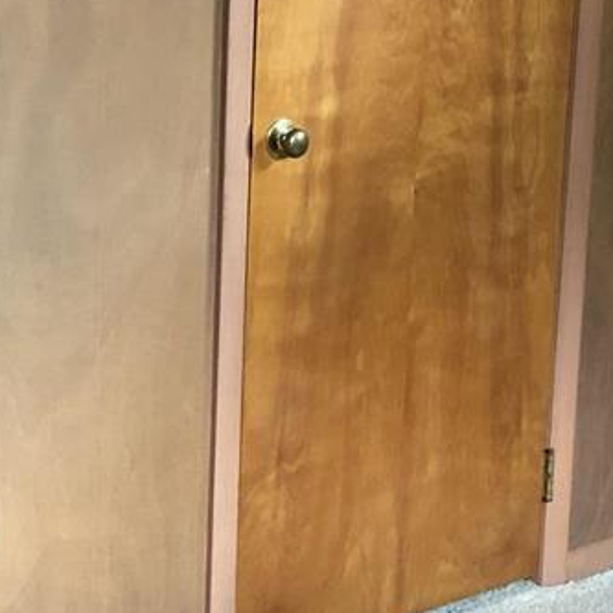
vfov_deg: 18.2
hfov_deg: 18.2
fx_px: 1903
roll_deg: -1.3
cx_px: 180
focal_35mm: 95
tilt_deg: -11.1
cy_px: 179
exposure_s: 1/11
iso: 100
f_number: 1.8
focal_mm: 4
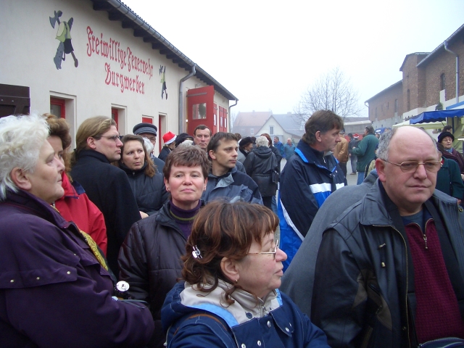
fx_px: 469
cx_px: 232
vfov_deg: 40.7
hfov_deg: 52.6
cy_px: 174
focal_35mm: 35
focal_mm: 5.8
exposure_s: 1/60
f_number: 2.6
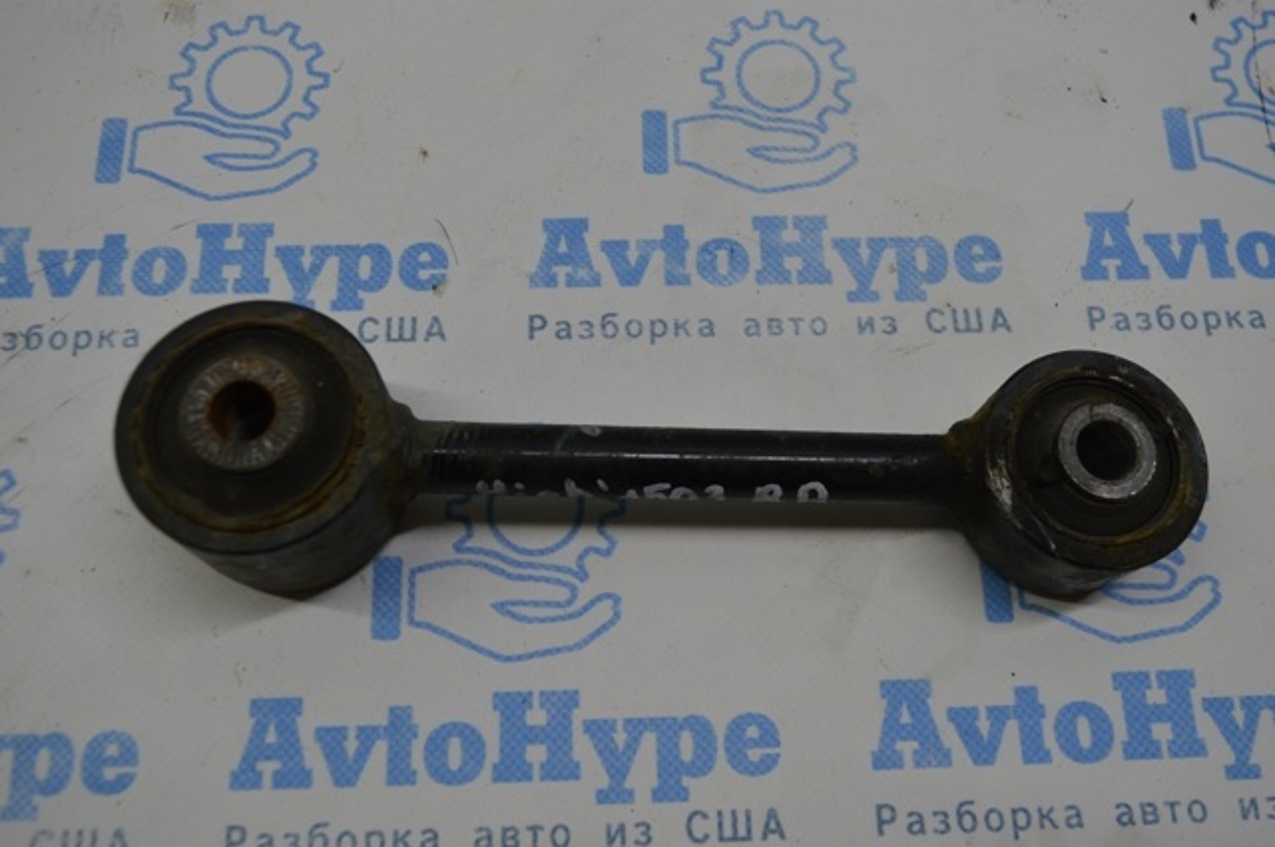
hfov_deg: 55.2
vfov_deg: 38.3
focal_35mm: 34
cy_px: 424
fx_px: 1220
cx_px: 638
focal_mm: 23
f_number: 5.6
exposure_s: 1/60
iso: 180
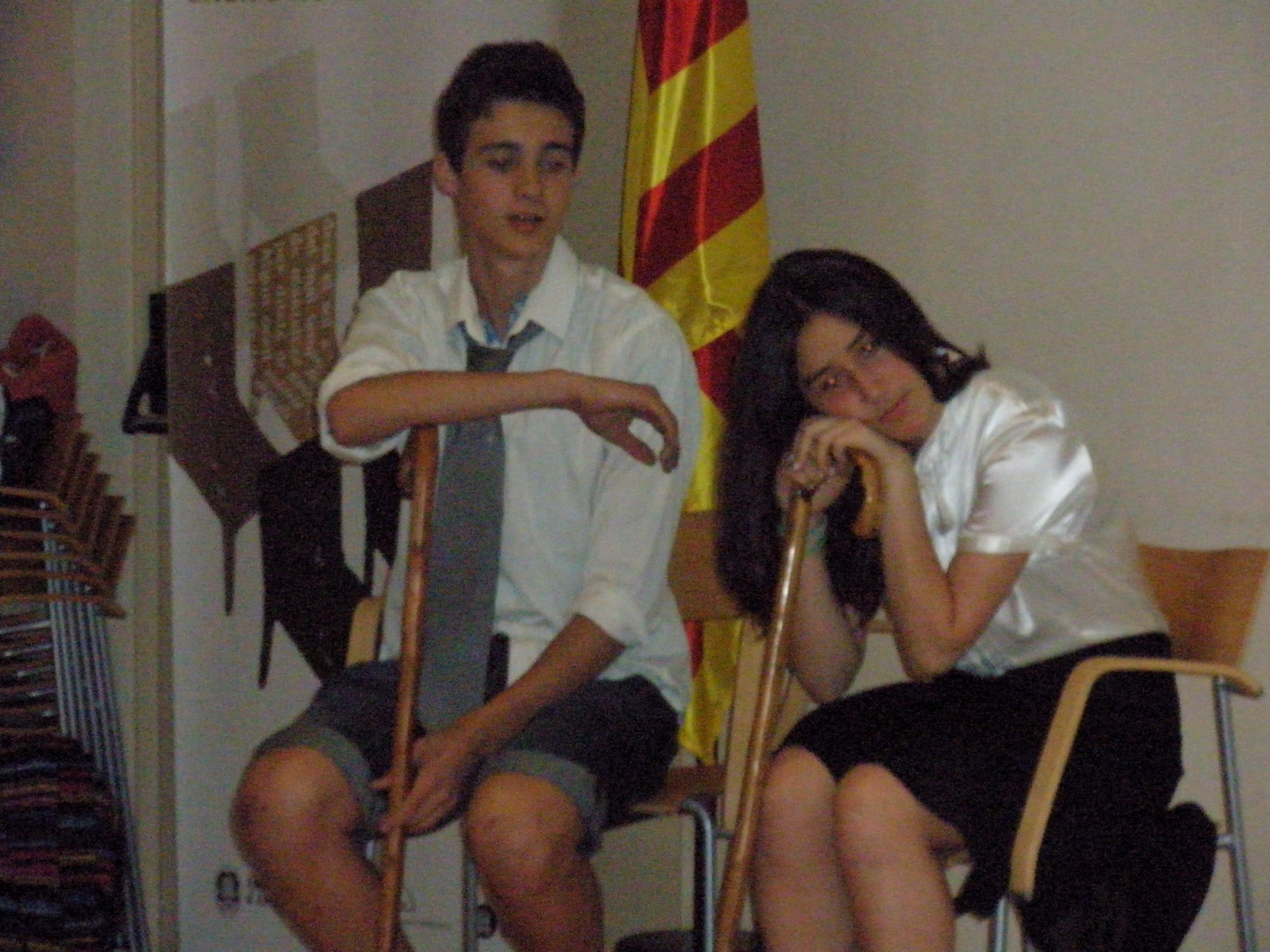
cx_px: 635
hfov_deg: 12.4
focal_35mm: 159
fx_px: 5833
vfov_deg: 9.3
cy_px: 476
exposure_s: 1/160
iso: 800
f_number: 5.1
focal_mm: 28.1
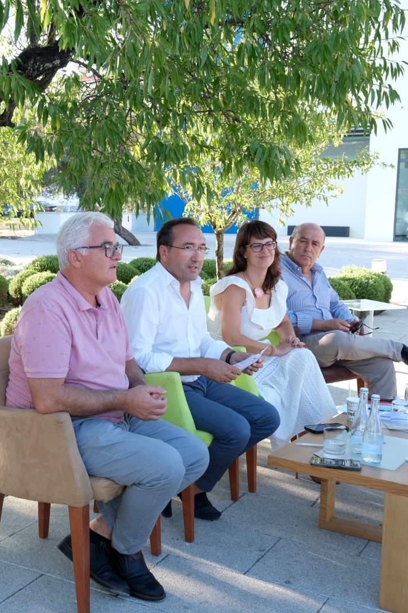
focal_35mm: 46
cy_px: 303
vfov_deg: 42.8
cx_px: 54
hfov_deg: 28.3
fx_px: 782
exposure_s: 1/58
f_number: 5.6
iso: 160
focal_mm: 20.2
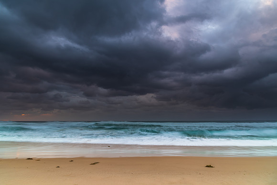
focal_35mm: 25
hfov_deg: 72.1
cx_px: 138
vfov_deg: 51.8
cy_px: 92
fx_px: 190
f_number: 8
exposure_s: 1.3
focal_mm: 24
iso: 100
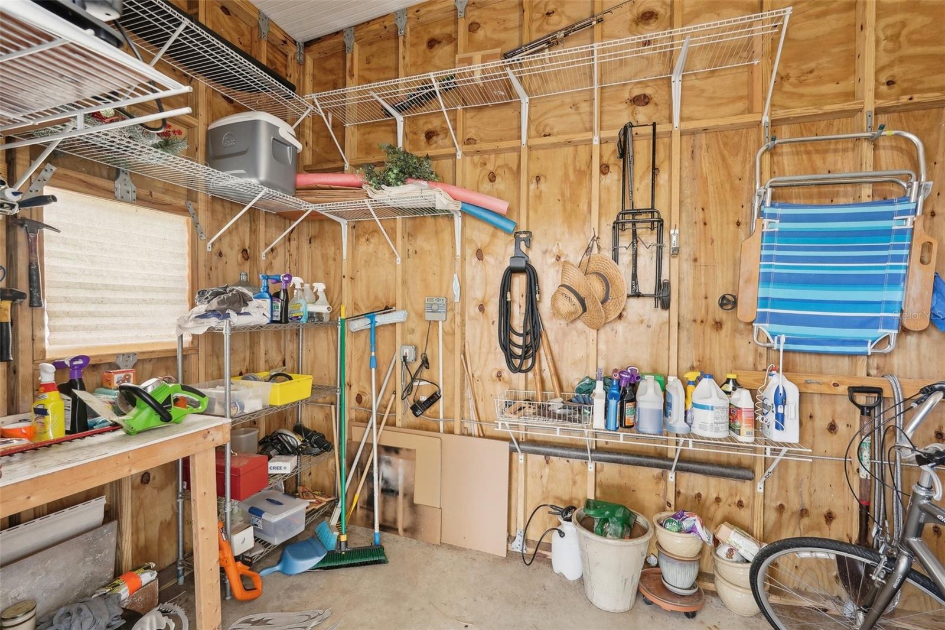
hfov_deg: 96.7
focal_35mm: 16
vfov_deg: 73.7
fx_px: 420
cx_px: 472
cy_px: 315
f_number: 5.6
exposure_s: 1/10
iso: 400
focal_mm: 16
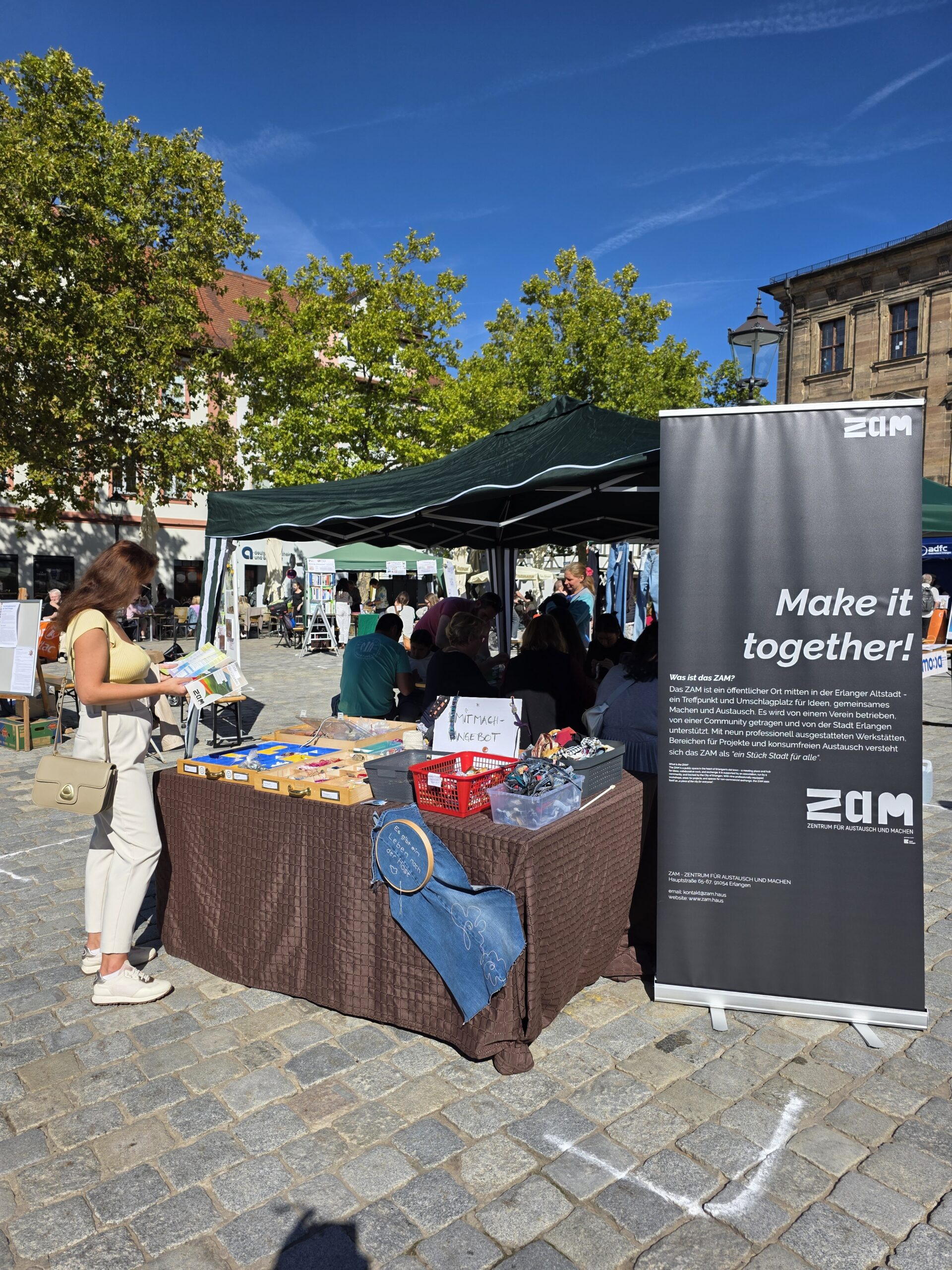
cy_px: 635
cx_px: 476
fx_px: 843
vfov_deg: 73.9
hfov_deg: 58.9
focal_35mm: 23
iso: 80
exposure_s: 1/7333
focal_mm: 6.3
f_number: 1.7
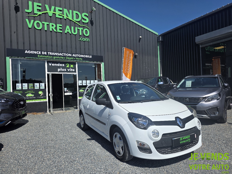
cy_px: 87
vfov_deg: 58.9
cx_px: 116
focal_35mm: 23
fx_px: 154
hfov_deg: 73.9
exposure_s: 1/7626
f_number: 1.7
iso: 80
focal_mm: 6.25
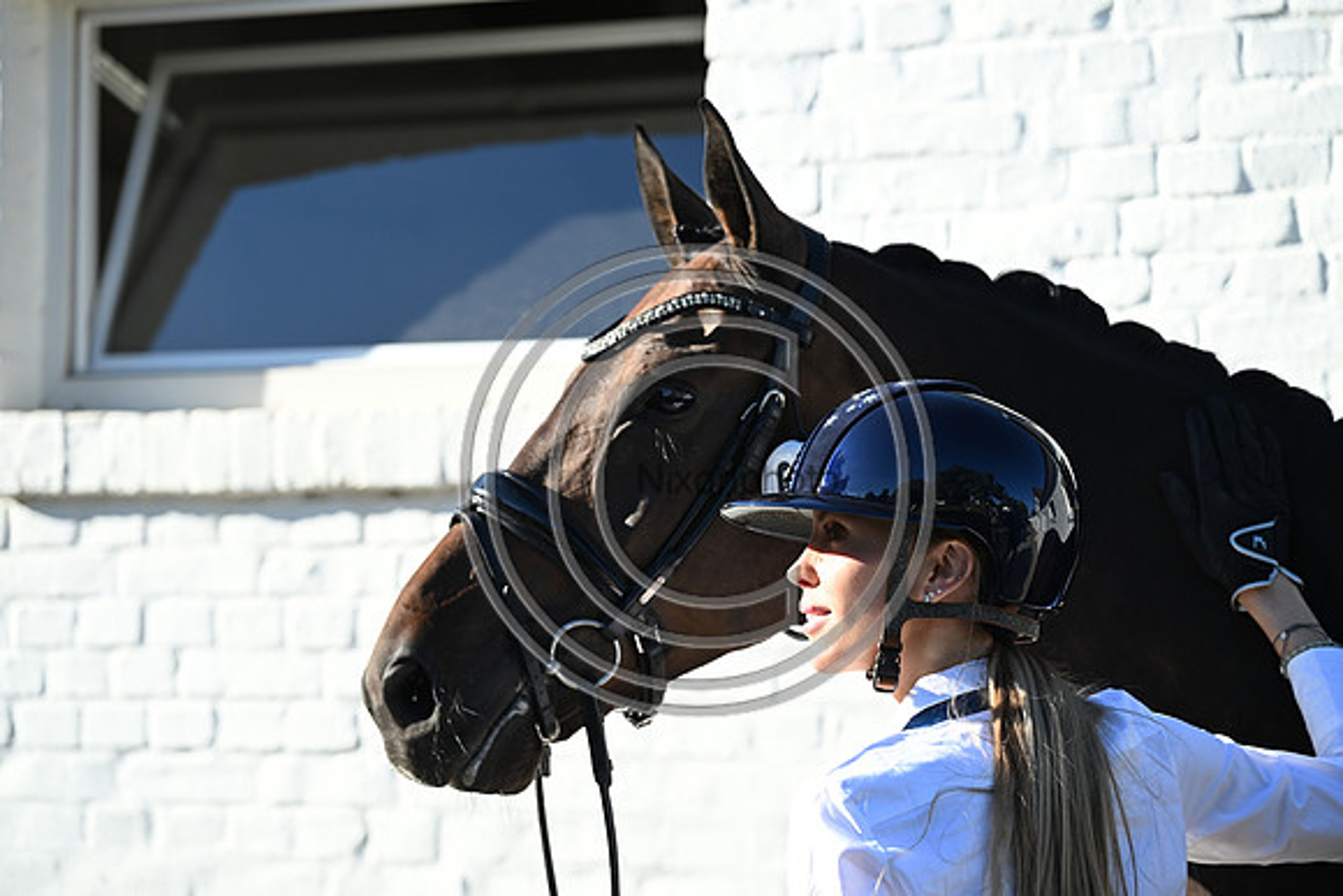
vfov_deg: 11.9
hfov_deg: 17.8
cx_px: 672
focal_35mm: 115
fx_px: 4291
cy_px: 448
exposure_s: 1/1600
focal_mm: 115
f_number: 5
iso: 720
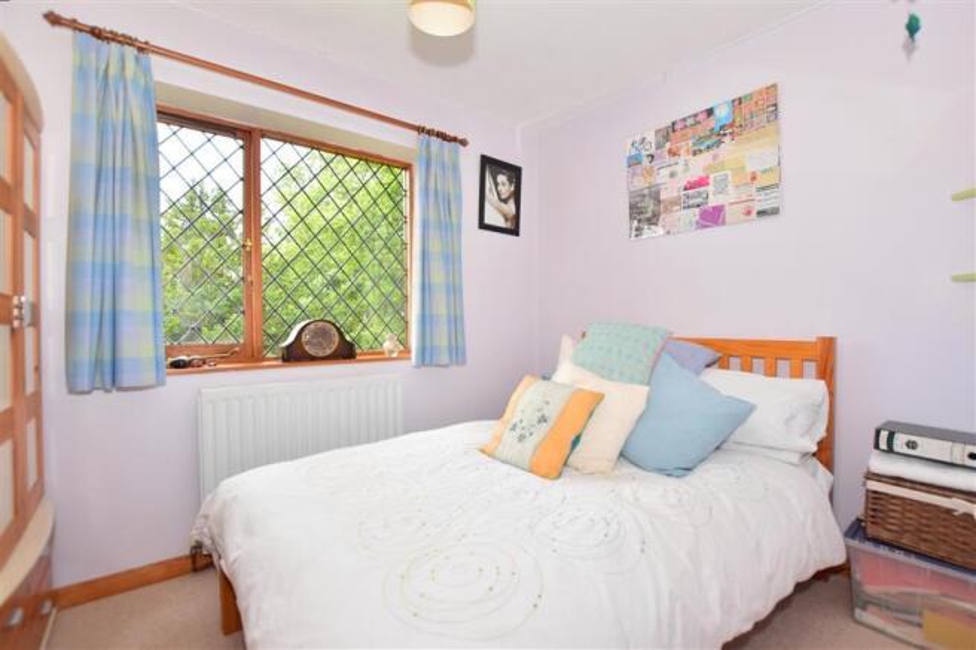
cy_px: 325
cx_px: 488
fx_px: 407
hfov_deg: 100.4
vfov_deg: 77.3
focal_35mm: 15
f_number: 5.6
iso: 400
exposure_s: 1/60
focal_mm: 10
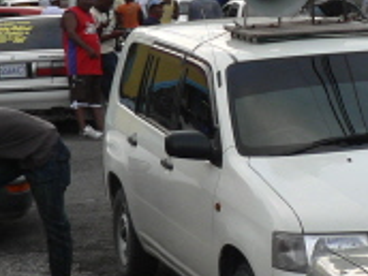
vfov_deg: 9.4
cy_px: -59
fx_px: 1648
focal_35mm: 155
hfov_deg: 12.6
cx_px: 363
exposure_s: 1/80
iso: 64
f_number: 2.8
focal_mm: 8.1
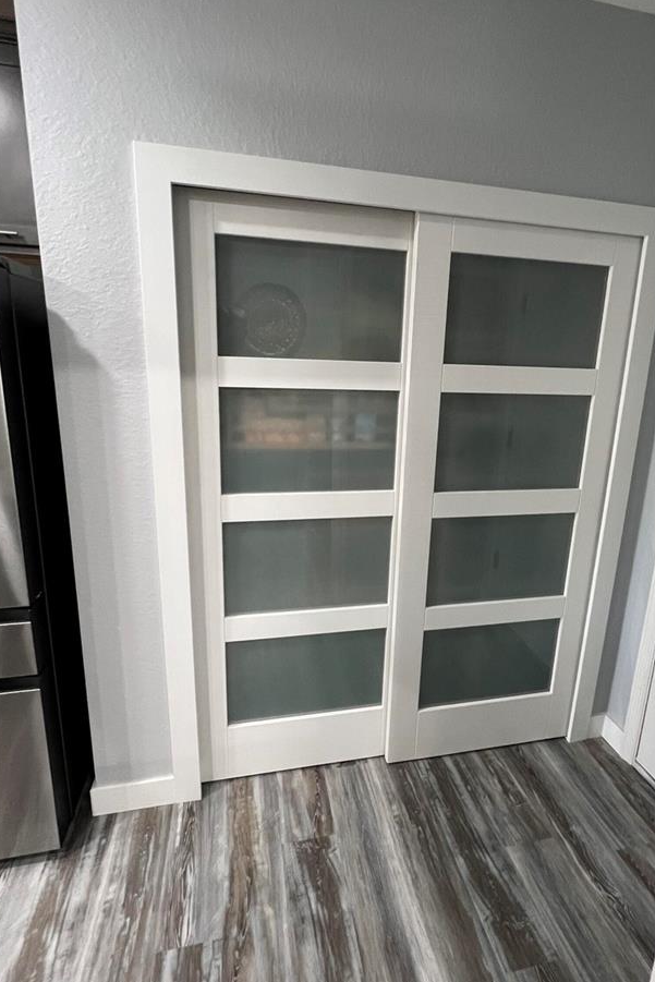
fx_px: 491
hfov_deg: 67.1
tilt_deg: -12.1
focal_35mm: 18
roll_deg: -1.6
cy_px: 475
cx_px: 371
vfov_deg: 90.0
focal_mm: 1.57
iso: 320
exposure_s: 1/60
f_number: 1.8
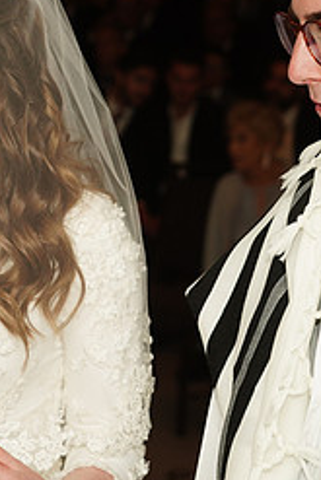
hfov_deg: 10.0
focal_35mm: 134
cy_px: 191
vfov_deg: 15.3
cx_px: -97
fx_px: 1790
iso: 400
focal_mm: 57
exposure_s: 1/100
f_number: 4.5
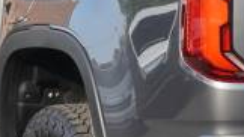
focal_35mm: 266
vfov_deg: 4.6
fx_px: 1721
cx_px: 218
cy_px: 56
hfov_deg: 8.1
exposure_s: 1/90
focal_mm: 43
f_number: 5.6
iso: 100
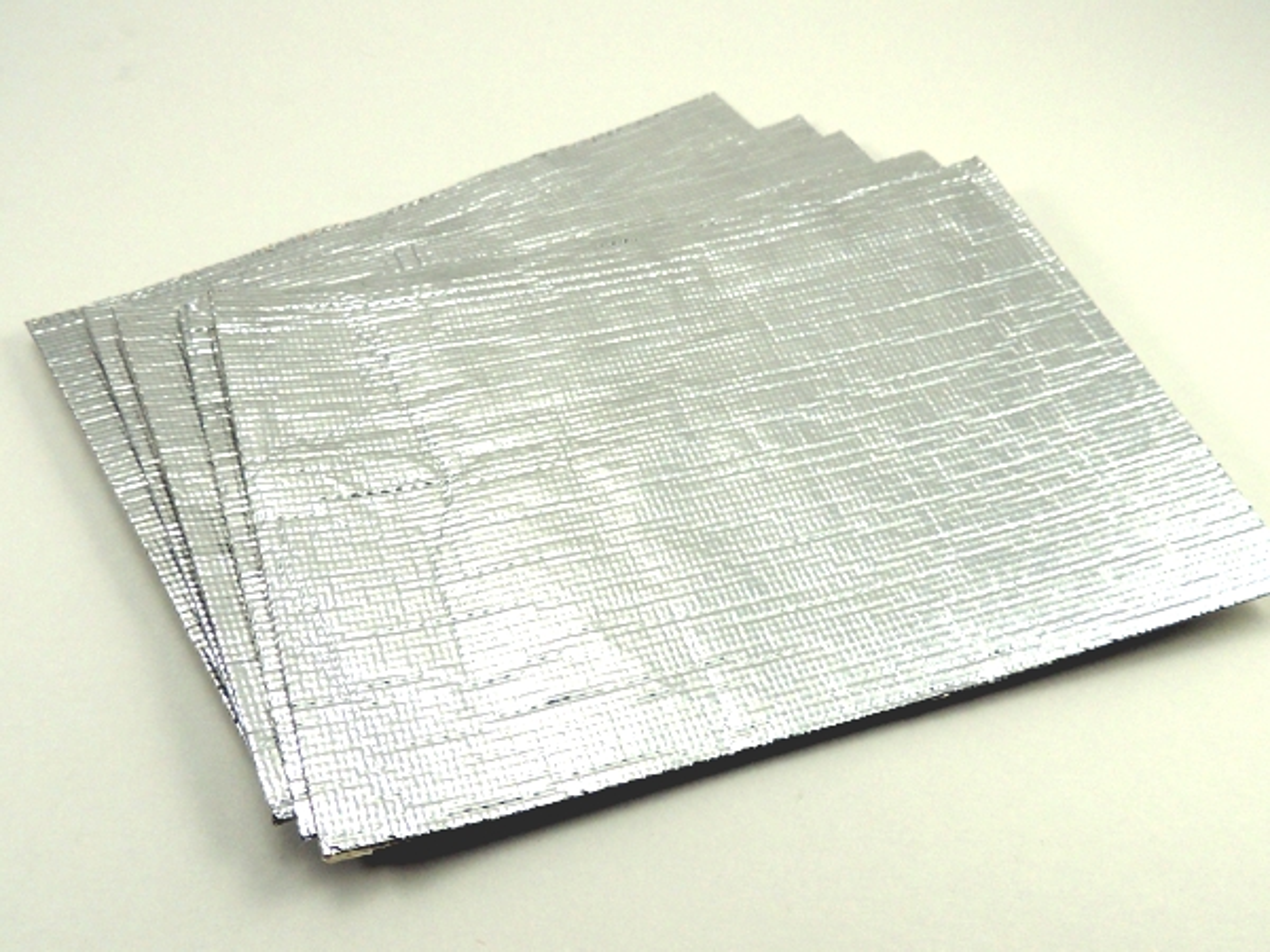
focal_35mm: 24
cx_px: 635
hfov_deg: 71.6
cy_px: 476
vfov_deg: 56.8
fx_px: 881
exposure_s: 1/160
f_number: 3
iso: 100
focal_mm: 4.3
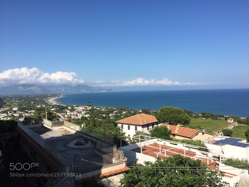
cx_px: 124
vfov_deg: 48.2
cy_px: 94
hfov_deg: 61.7
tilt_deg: -2.0
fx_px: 209
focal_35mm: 29
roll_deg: +0.9
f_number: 2.2
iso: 32
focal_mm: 4.15
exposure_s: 1/2639
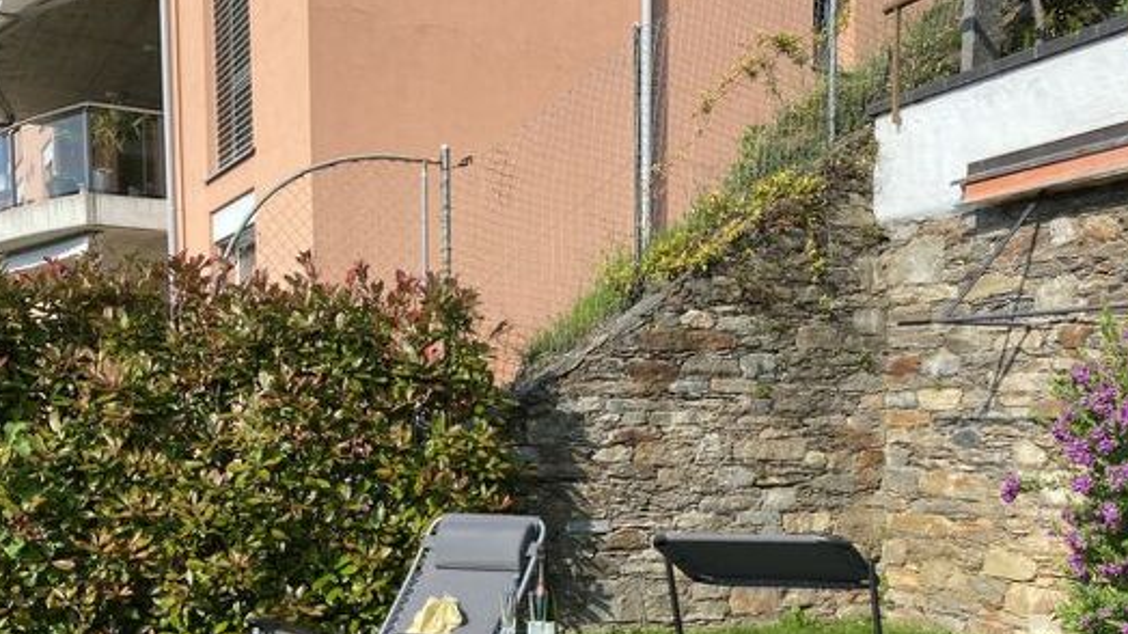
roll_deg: +0.2
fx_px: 1166
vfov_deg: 29.5
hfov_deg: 51.6
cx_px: 555
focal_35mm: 39
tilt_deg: -5.2
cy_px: 535
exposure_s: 1/2183
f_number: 1.8
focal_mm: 4.25
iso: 32
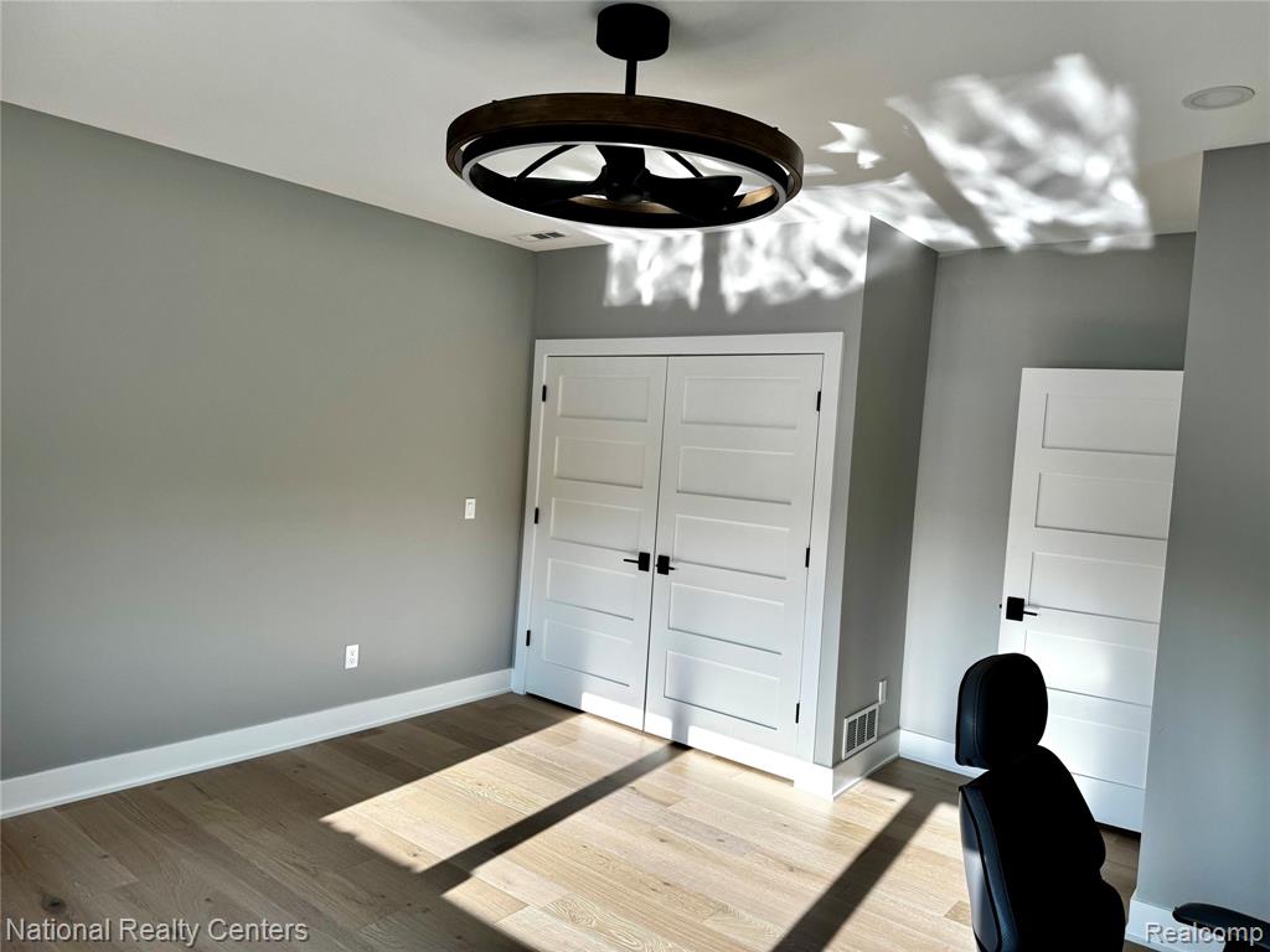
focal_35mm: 24
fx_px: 881
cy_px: 476
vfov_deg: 56.8
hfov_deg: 71.6
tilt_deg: -2.7
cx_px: 635
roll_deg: -3.9
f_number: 1.78
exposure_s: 1/747
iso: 80
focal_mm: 6.76
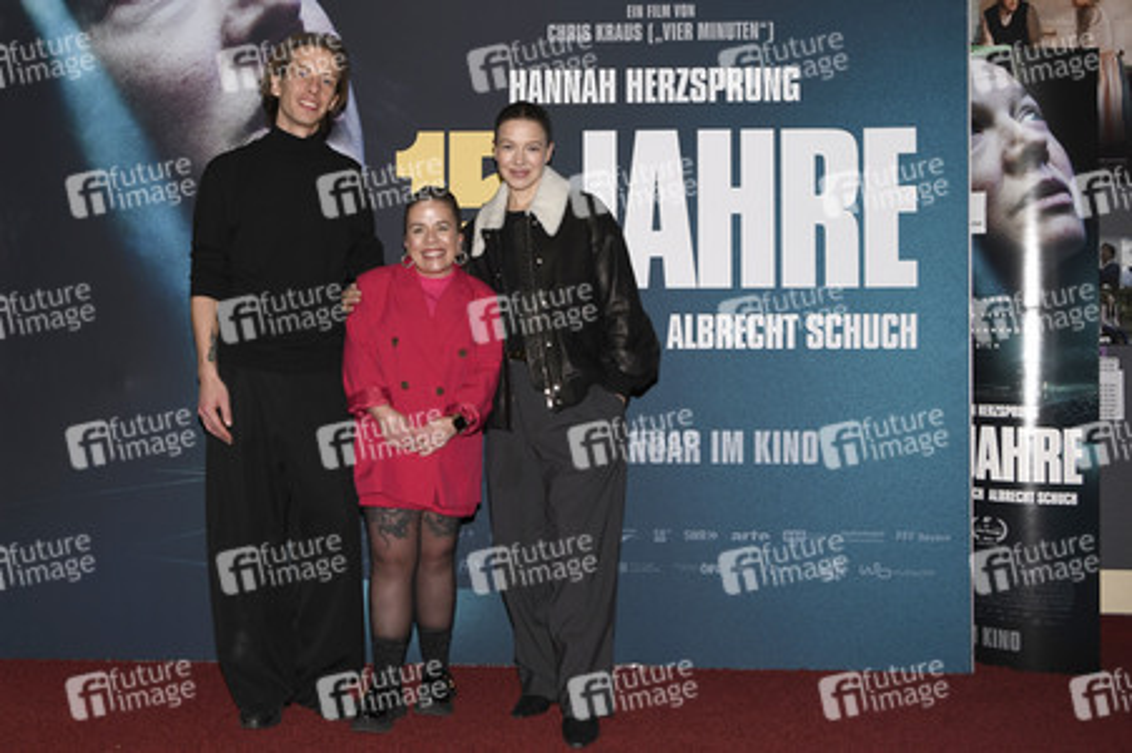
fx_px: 1100
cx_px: 566
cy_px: 376
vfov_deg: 37.8
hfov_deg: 54.5
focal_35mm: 35
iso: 400
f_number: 4
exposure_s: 1/640
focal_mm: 35
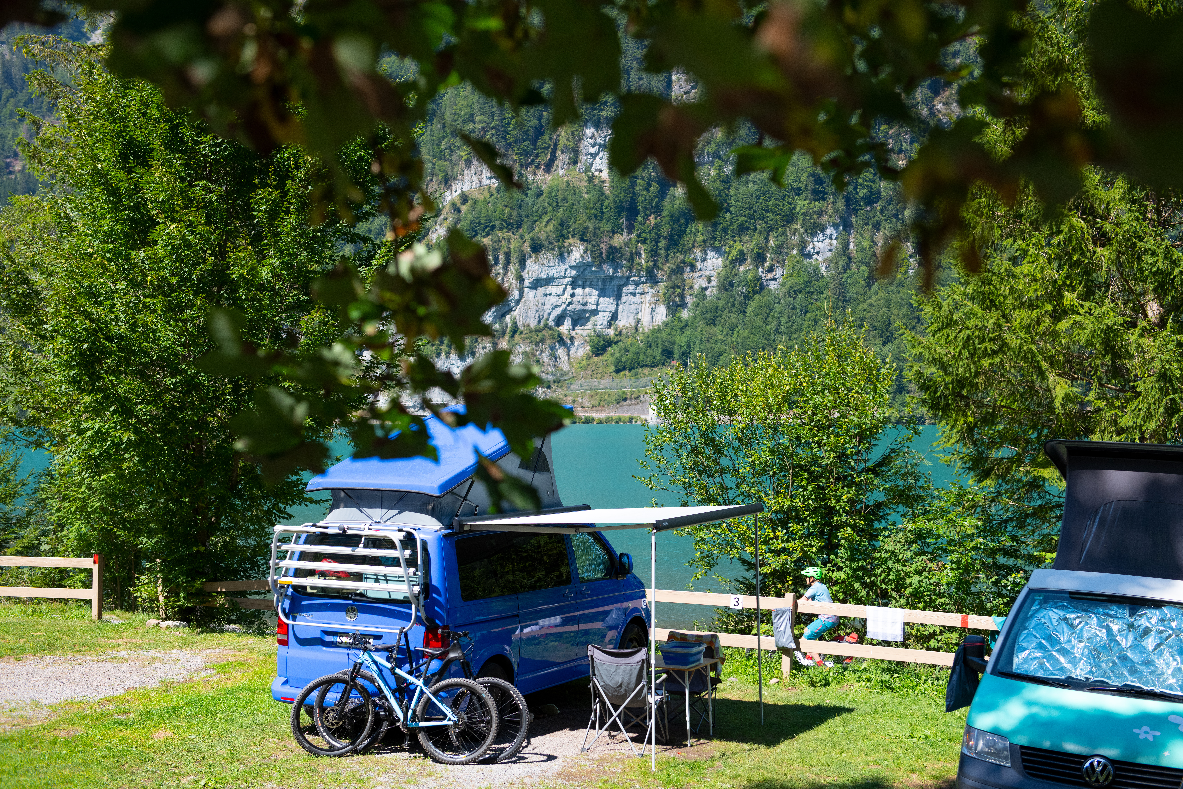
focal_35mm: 48
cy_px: 394
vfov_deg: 28.1
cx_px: 592
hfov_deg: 41.1
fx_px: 1577
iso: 500
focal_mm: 48
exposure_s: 1/2000
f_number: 4.5
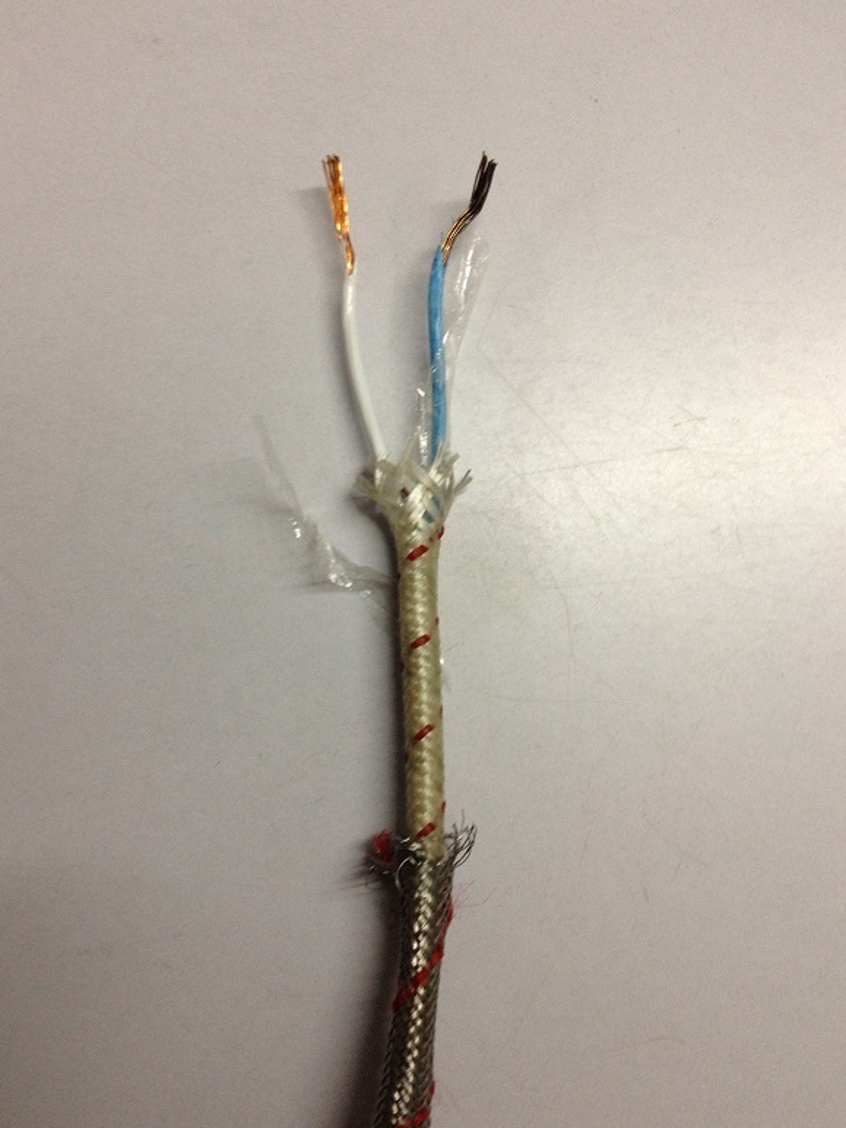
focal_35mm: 37
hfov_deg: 38.7
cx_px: 418
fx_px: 1206
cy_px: 579
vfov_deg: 50.1
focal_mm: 4.28
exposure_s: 1/20
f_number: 2.4
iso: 80
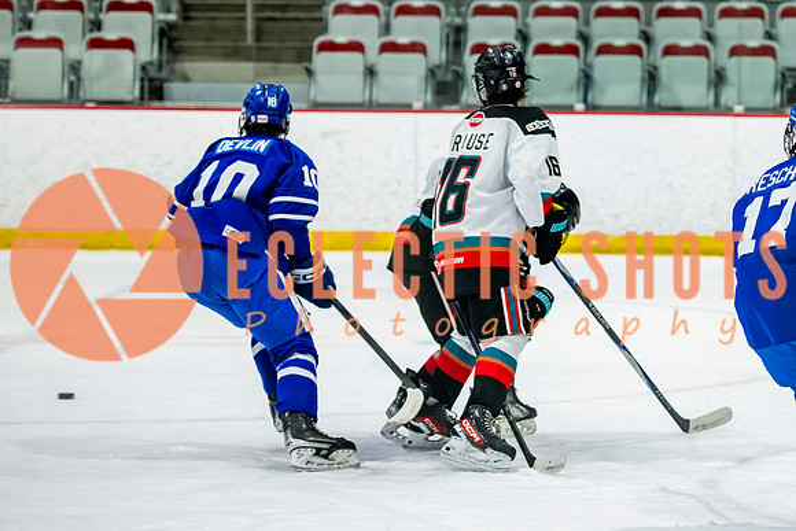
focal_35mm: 182
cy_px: 270
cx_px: 746
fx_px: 4021
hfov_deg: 11.2
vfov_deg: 7.6
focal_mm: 95
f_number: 3.2
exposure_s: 1/1000
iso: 1600
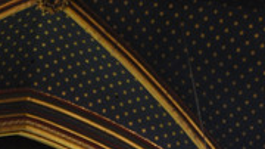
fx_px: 1096
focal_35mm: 156
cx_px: 13
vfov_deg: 7.3
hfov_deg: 13.6
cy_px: 354
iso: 1000
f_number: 4
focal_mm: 28
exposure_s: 1/30
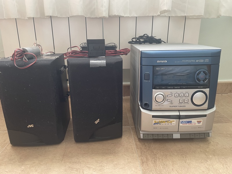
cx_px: 116
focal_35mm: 26
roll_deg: +0.9
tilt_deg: -17.9
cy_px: 87
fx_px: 174
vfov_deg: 53.1
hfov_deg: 67.3
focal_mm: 4.2
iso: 125
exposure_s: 1/66
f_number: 1.6
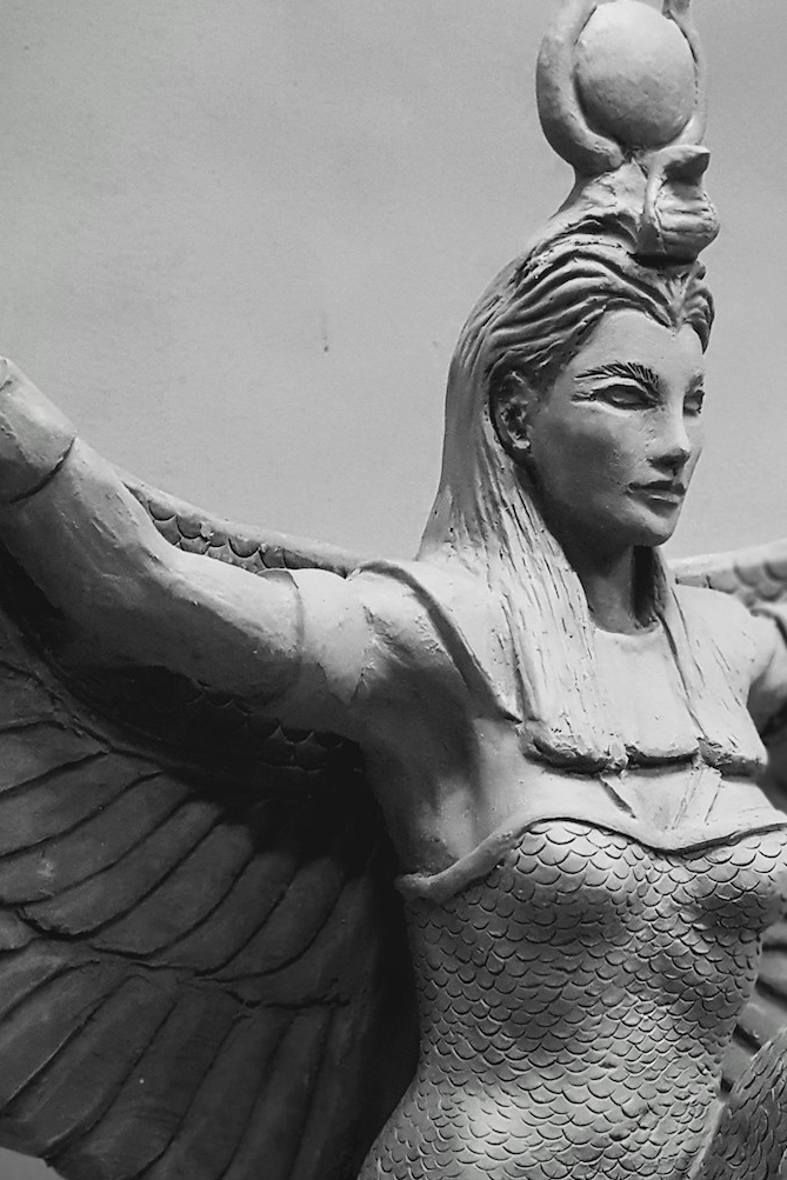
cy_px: 745
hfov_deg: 15.6
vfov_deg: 23.3
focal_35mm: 87
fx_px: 2852
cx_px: 605
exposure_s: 1/30
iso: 400
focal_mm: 6
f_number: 2.4
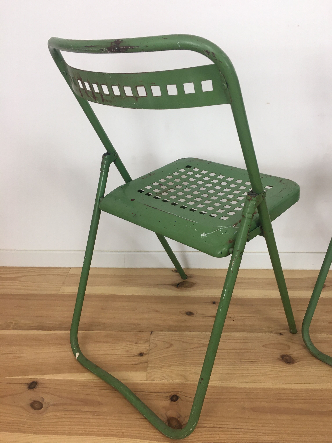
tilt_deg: -26.3
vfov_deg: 61.7
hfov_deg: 48.2
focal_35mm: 29
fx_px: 371
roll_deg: -1.8
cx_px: 166
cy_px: 222
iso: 25
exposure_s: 1/33
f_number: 2.2
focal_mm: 4.15
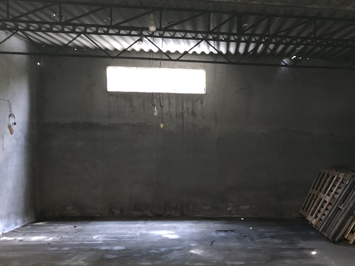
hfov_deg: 33.8
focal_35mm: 55
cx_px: 290
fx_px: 564
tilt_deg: -2.0
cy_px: 186
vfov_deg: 26.3
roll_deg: -1.6
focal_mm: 3.99
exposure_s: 1/13
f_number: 1.8
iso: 100
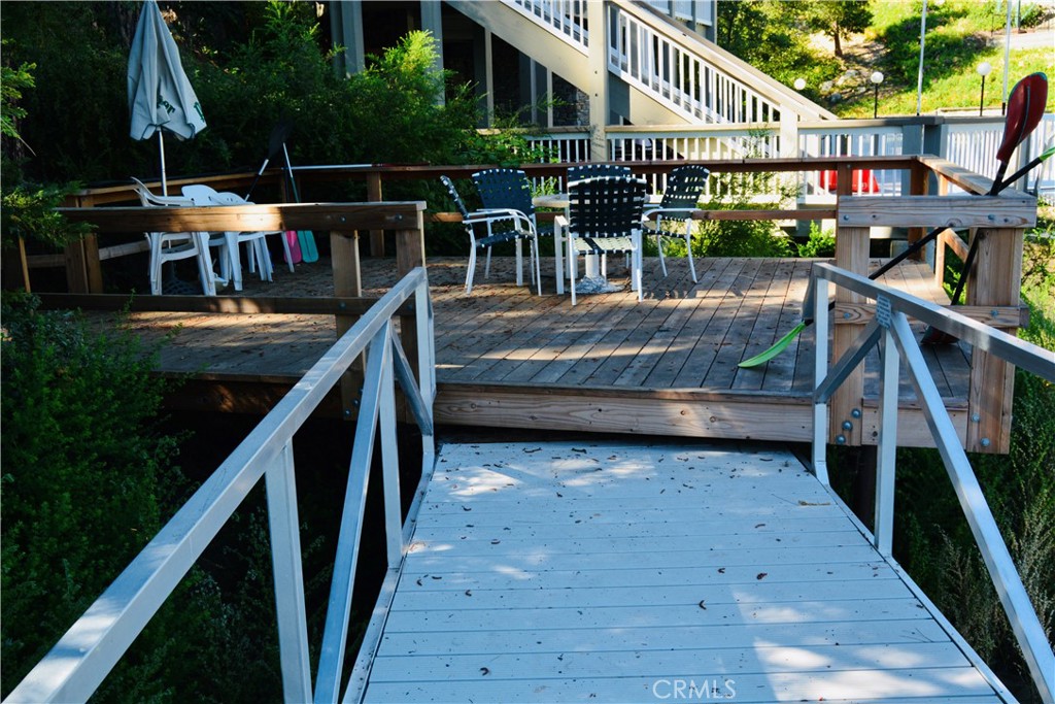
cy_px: 352
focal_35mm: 36
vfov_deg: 36.9
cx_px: 528
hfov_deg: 53.1
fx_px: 1055
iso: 400
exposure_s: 1/160
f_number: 9
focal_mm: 24
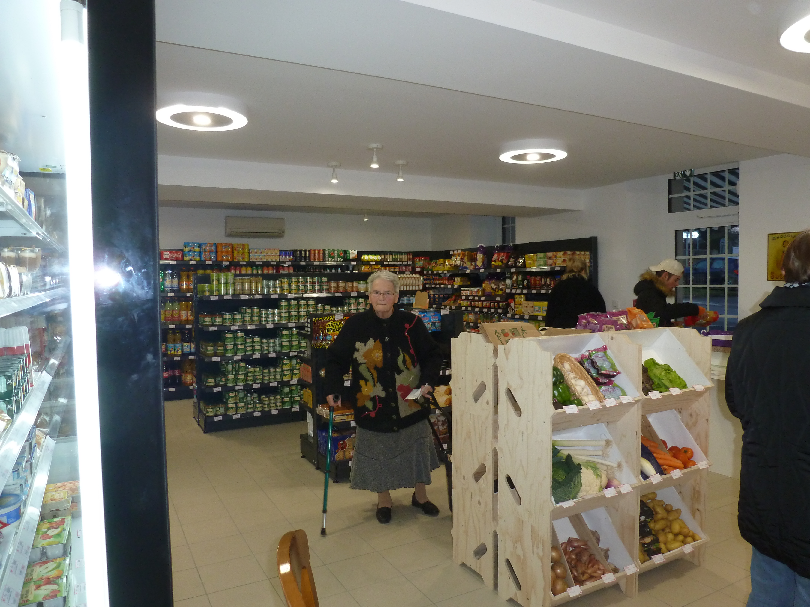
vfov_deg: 56.8
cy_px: 304
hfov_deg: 71.6
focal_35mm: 24
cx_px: 405
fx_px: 562
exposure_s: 1/60
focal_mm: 4.3
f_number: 3.3
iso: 200
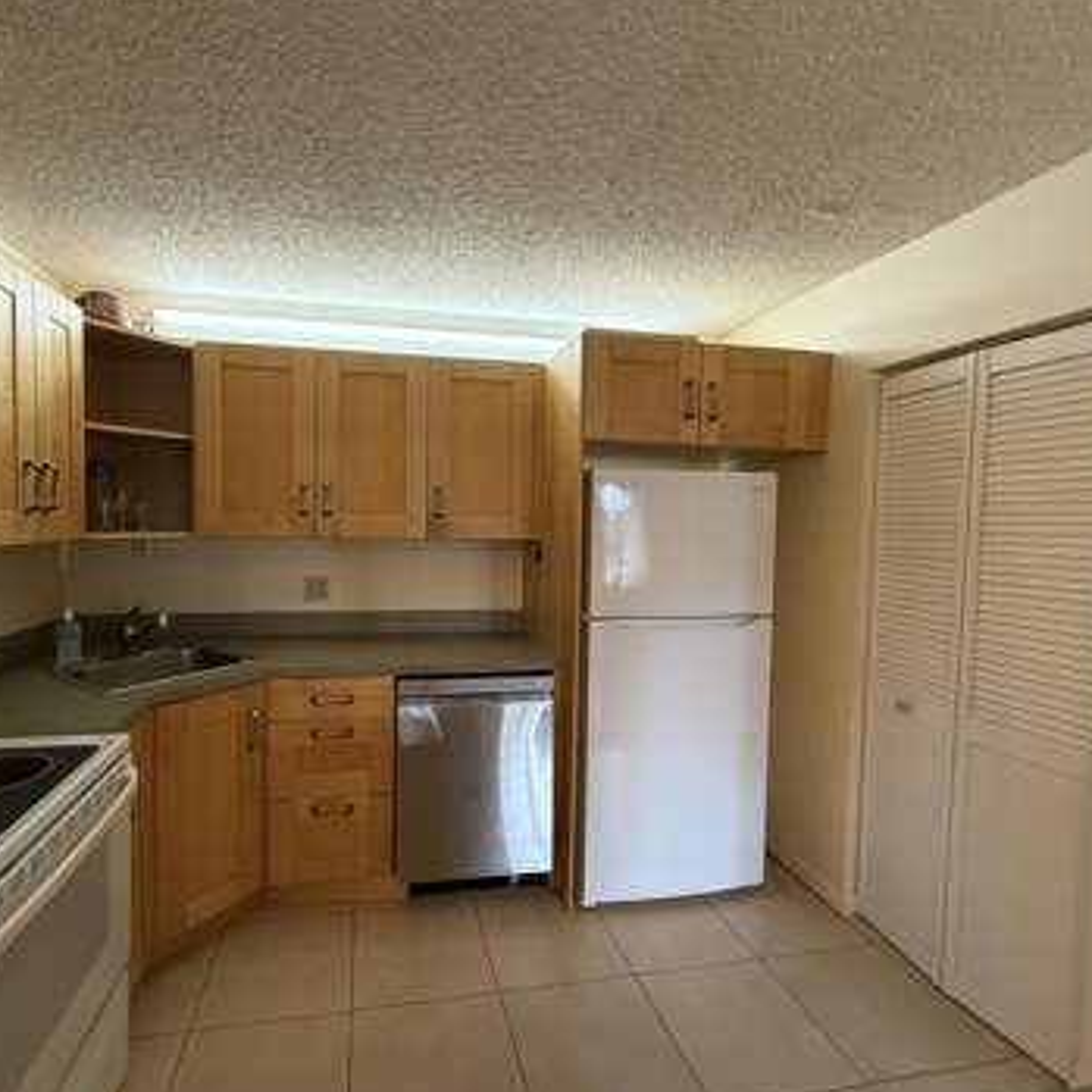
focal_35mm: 17
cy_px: 543
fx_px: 607
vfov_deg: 84.0
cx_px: 479
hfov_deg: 83.6
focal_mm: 2.22
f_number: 2.2
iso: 500
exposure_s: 1/120
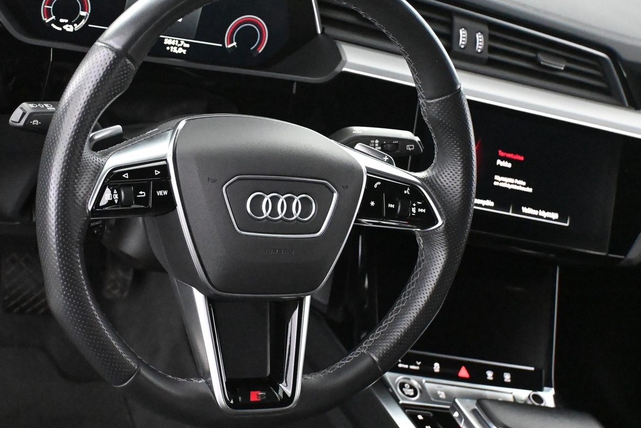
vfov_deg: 23.0
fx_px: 1051
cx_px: 242
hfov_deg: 33.8
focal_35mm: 59
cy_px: 176
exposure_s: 1/60
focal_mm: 28
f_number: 4.5
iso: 12800
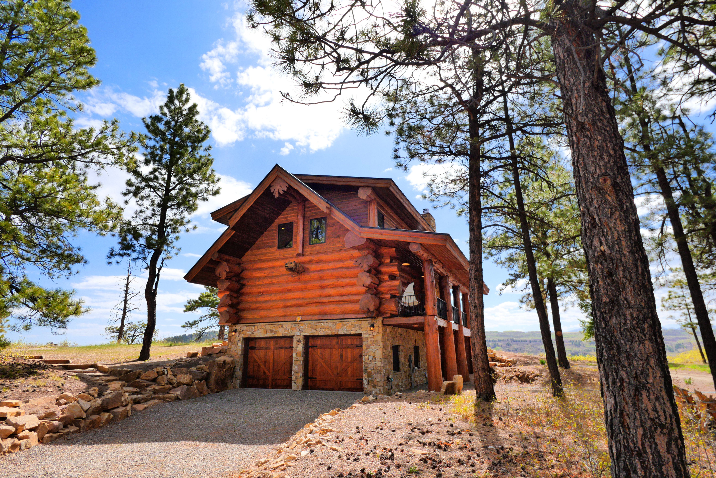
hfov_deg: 90.0
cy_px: 239
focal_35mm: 18
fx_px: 358
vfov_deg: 67.4
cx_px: 358
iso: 800
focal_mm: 9
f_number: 5
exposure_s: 1/1000
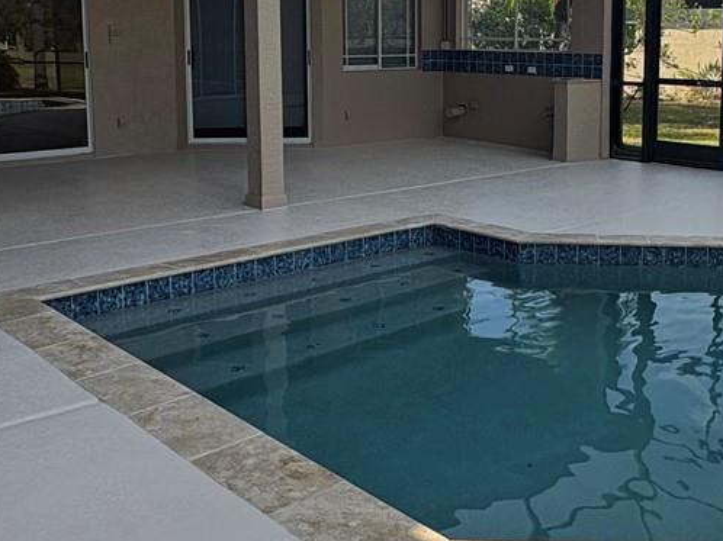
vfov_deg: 31.6
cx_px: 456
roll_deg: +0.6
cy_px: 136
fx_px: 939
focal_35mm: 45
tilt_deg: -5.8
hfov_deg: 41.8
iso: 50
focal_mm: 2.22
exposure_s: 1/390
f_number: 2.2
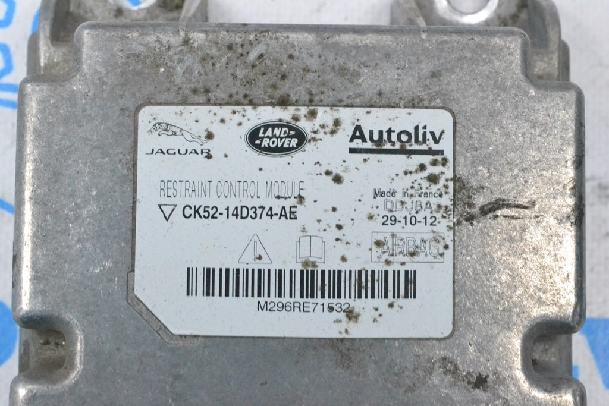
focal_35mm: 82
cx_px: 304
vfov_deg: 16.6
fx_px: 1396
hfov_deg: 24.6
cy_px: 203
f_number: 11
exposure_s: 1/160
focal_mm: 55
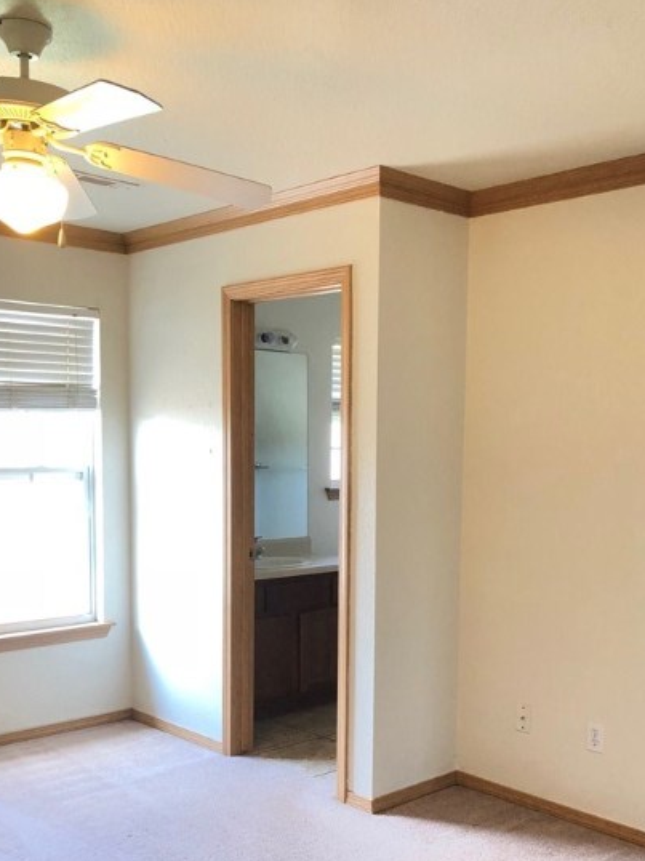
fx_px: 995
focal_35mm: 40
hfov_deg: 35.9
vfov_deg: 46.2
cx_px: 363
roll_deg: -1.2
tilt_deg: -6.0
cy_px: 562
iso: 32
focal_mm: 3.99
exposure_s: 1/30
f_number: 1.8
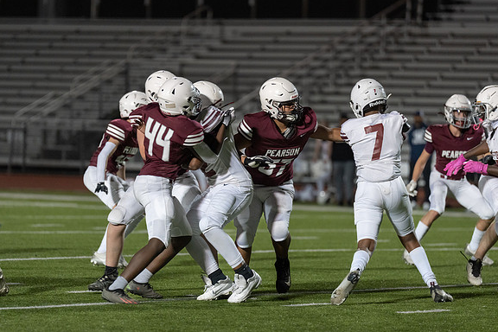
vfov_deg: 5.6
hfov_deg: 8.4
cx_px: 235
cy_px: 175
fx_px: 3389
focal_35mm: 245
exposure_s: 1/1000
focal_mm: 200
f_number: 2.8
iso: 1600
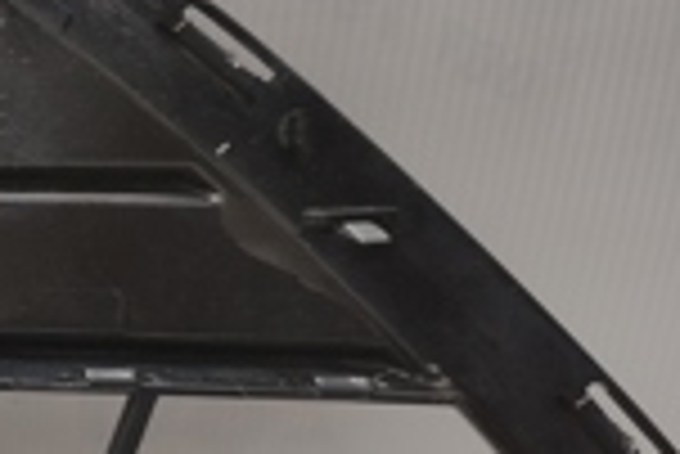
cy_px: 175
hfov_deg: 15.3
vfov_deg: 12.5
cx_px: -644
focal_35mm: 110
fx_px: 2080
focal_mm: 5.43
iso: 147
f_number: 1.89
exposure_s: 1/100
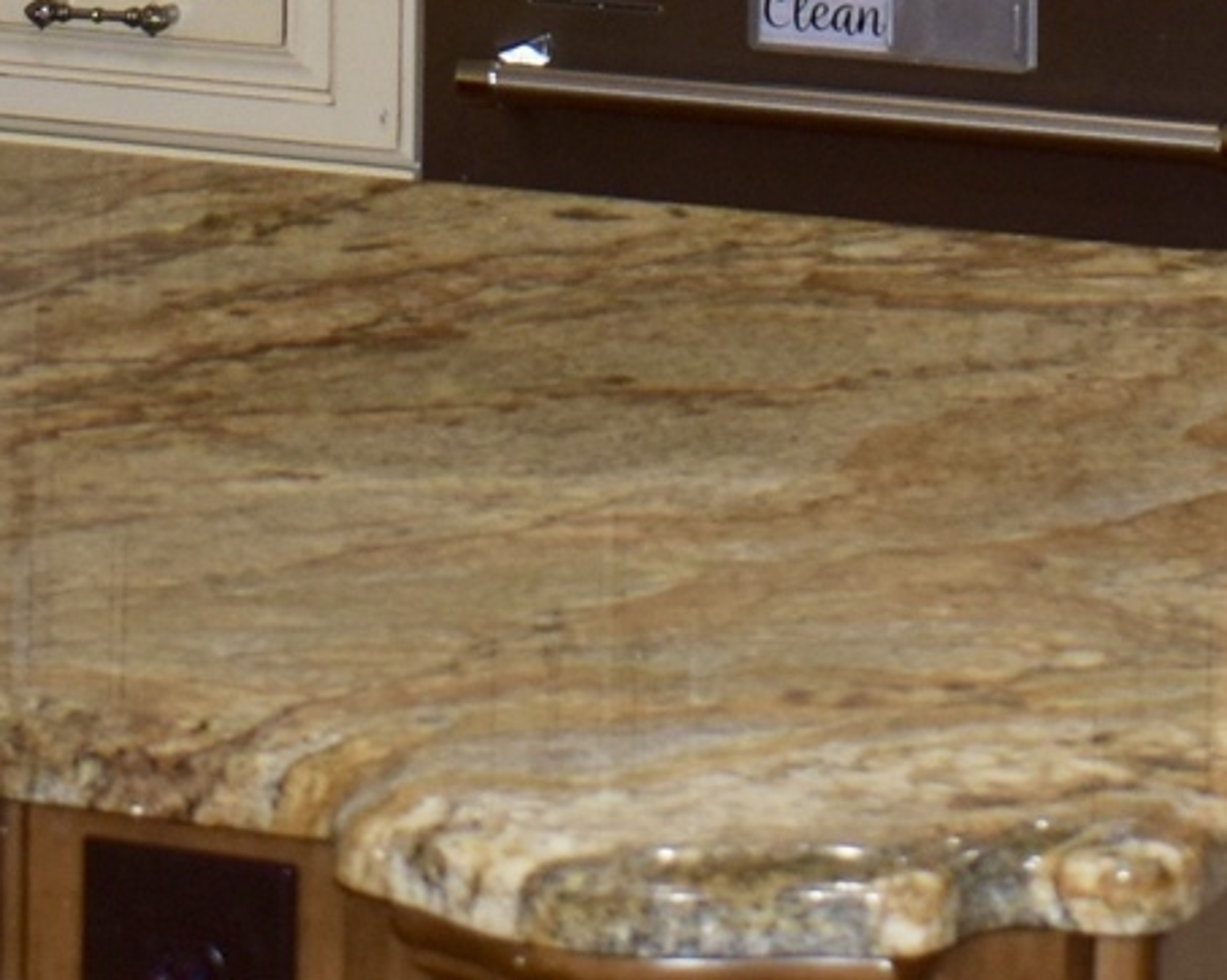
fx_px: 7623
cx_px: 731
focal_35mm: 210
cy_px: -1272
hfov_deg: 9.2
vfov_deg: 7.0
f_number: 3.8
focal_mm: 22
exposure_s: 1/30
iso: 280
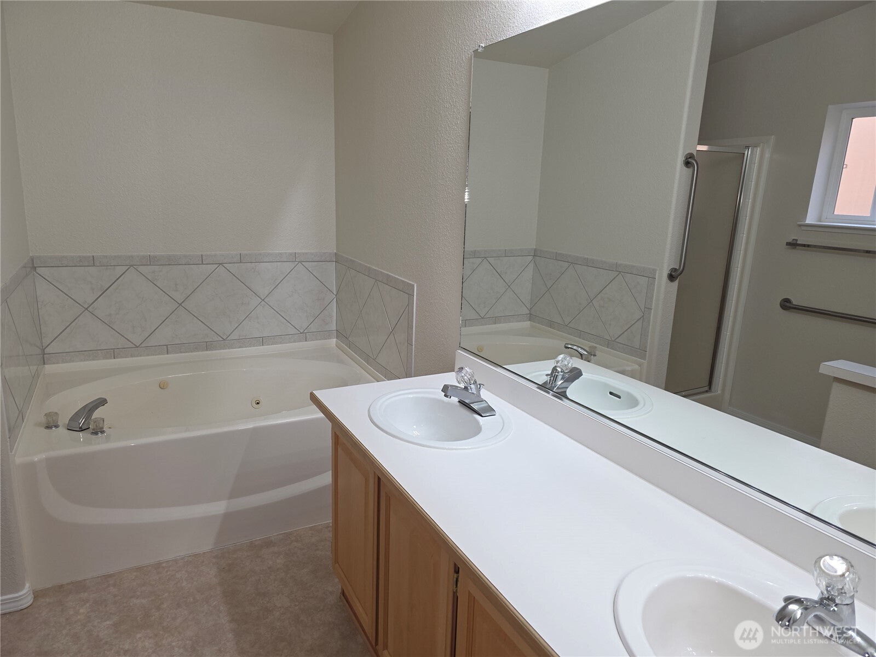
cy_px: 328
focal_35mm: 23
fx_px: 582
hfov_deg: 73.9
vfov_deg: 58.9
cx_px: 438
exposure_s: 1/60
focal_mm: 6.3
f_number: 1.7
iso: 32
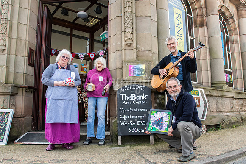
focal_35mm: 27
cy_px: 85
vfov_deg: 48.0
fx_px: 184
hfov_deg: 67.4
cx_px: 128
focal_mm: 17
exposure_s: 1/250
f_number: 5.6
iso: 200
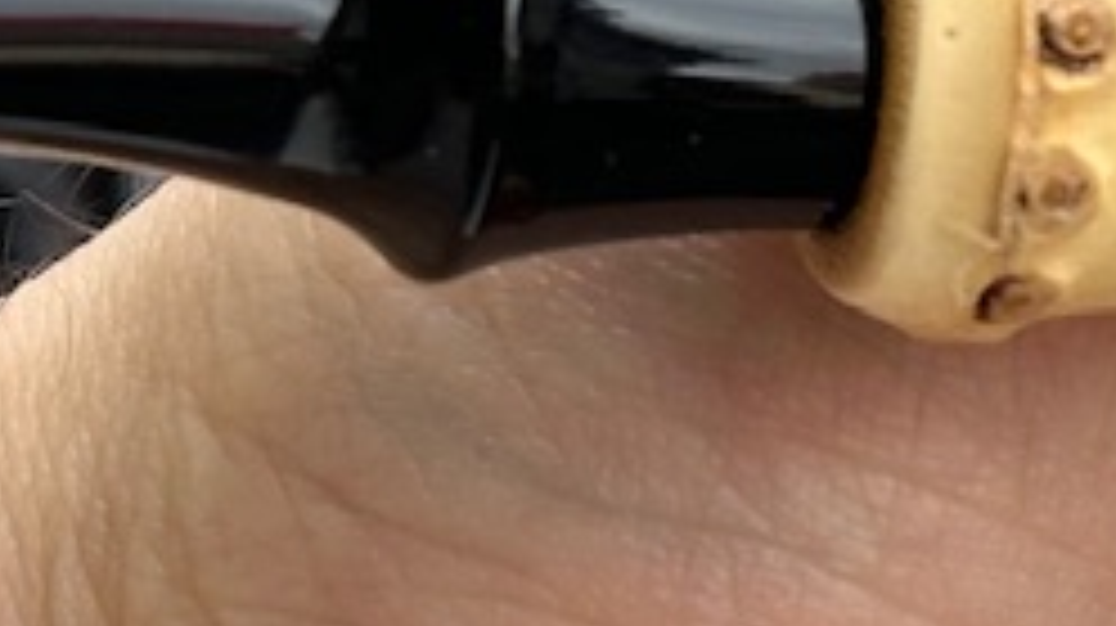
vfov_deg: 4.5
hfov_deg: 7.9
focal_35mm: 270
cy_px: -257
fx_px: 7983
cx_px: 1530
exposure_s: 1/597
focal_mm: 6.86
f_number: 1.78
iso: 64
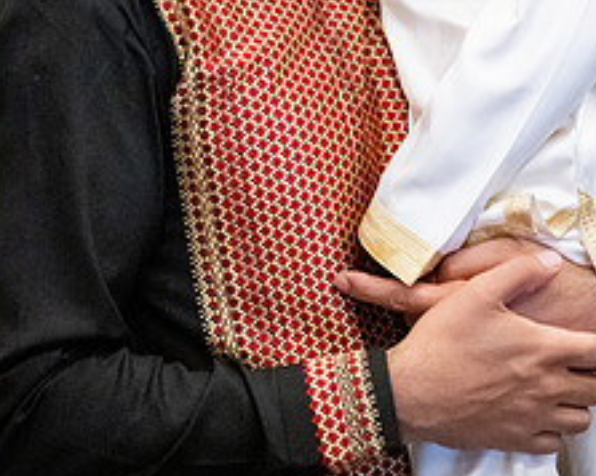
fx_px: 2837
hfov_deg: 12.0
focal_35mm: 161
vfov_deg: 9.5
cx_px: 393
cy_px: -40
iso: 32000
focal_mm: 85
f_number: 4
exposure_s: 1/320
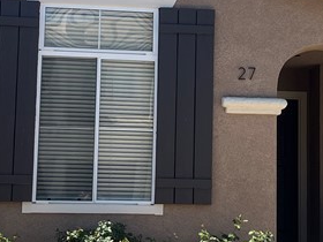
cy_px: 97
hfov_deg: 20.6
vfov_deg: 15.6
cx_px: 210
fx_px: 886
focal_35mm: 95
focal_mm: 5.1
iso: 50
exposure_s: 1/1672
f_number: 1.6
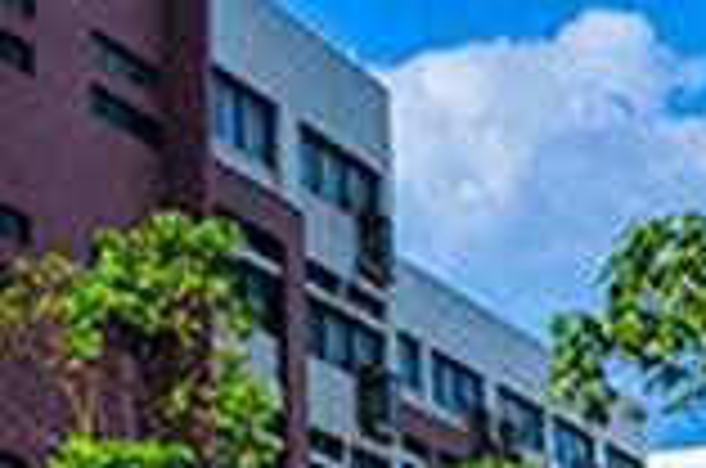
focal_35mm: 120
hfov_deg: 16.6
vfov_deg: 11.0
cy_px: -180
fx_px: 2349
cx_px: -45
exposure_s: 1/1000
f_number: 5.6
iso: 100
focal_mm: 18
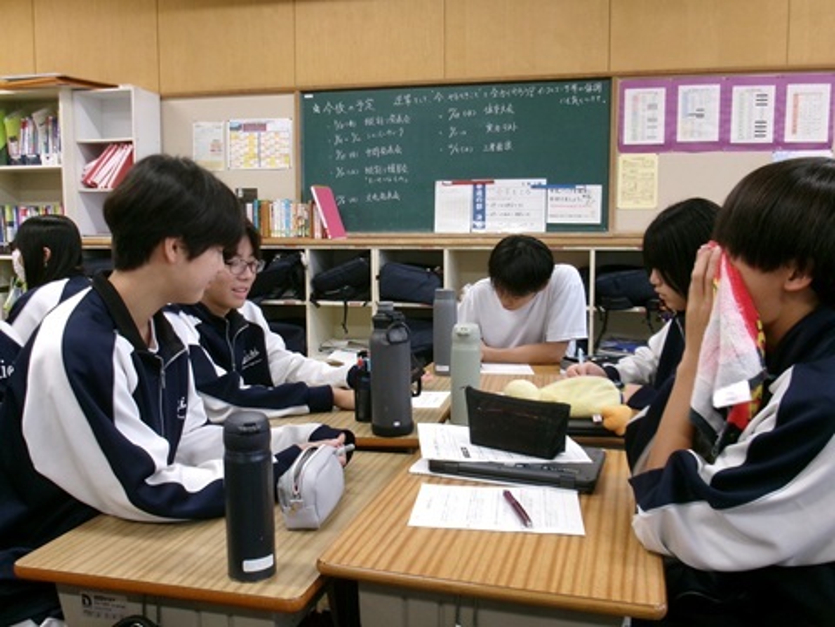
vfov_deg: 39.7
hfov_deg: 51.4
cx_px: 418
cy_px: 314
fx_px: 868
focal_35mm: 36
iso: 321
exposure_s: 1/34
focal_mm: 6.4
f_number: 4.5
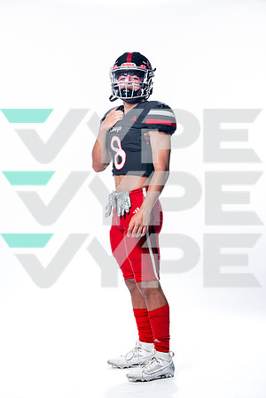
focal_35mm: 88
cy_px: 199
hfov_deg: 15.5
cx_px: 133
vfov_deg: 23.1
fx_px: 975
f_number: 5.6
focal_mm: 88
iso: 100
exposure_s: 1/250
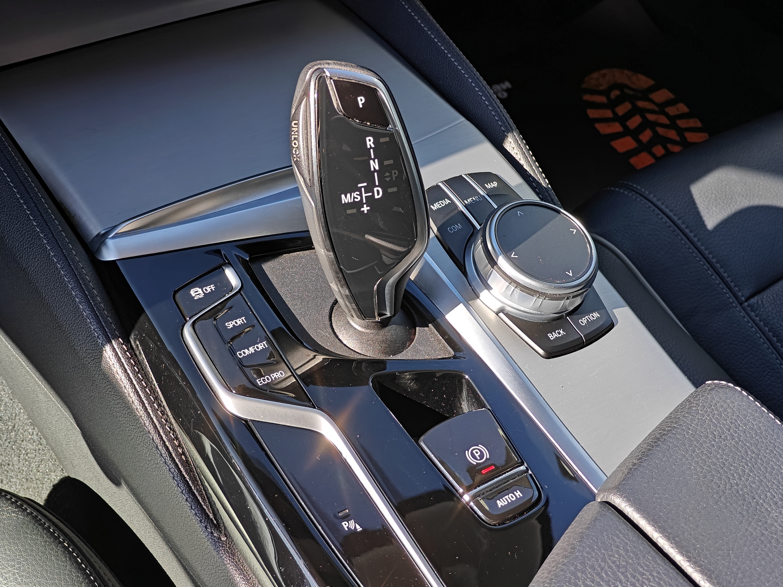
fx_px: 1063
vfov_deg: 30.9
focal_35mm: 47
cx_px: 392
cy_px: 294
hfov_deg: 40.4
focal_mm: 7.08
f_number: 2
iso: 50
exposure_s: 1/533
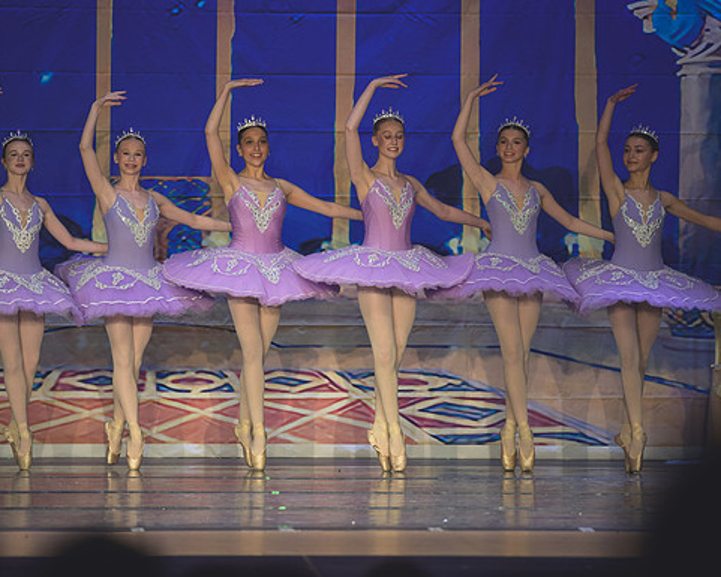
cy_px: 246
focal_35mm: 298
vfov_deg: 5.2
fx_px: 6360
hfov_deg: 6.5
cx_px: 321
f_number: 2.8
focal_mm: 200
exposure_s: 1/320
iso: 1250
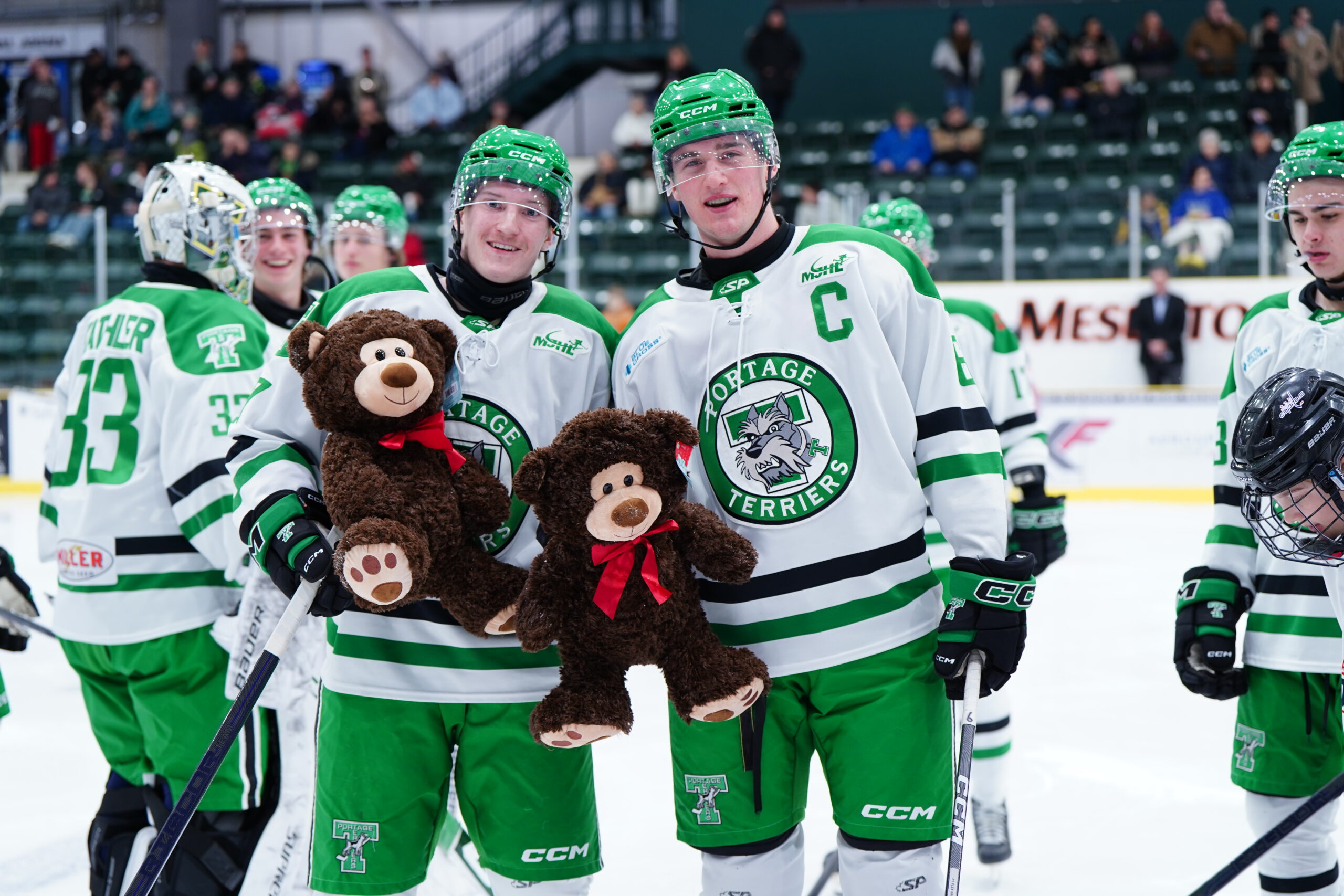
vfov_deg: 19.5
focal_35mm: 70
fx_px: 2613
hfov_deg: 28.8
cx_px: 672
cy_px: 448
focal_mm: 70
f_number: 3.2
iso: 640
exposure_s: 1/100
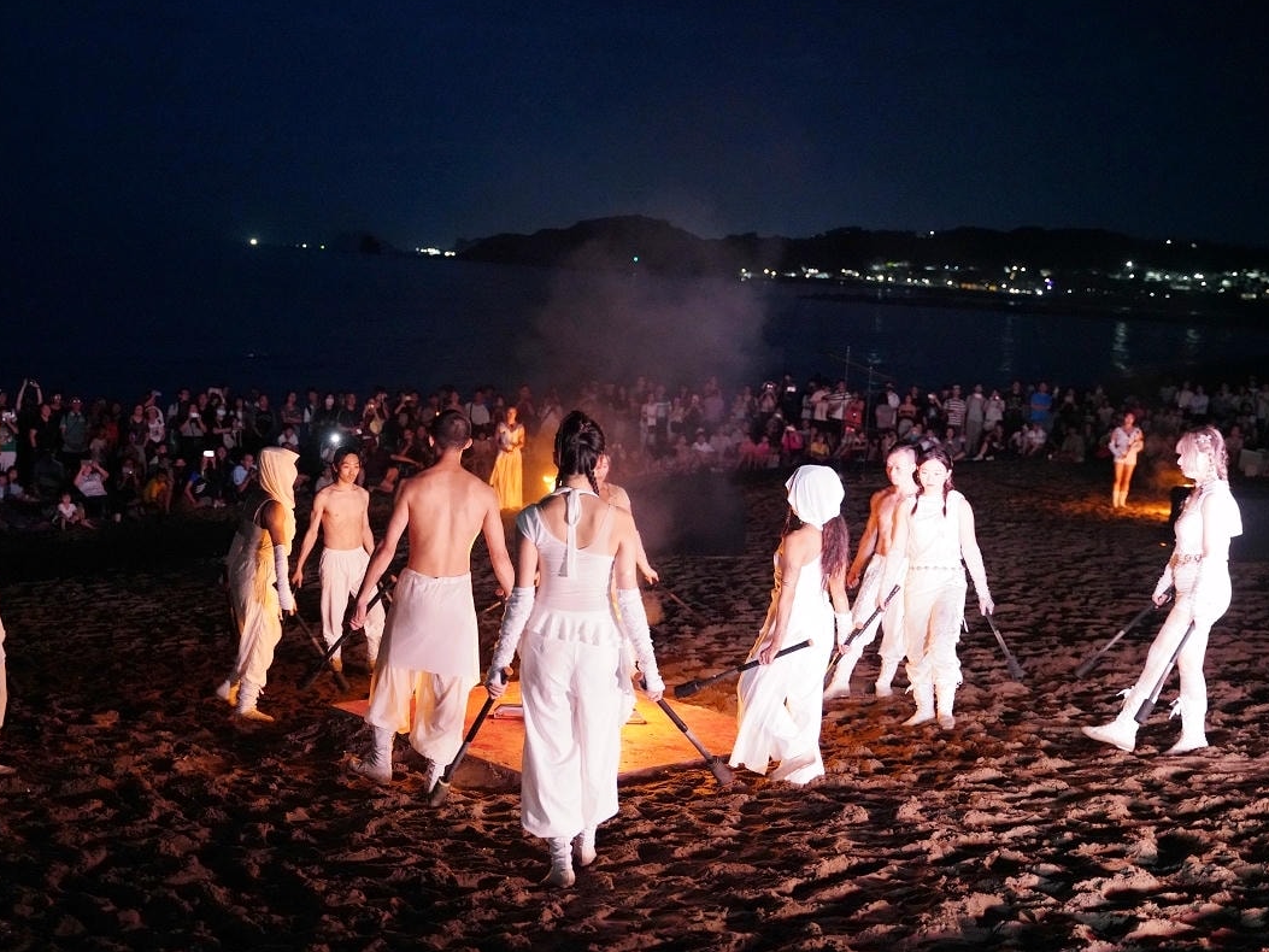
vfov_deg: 31.5
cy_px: 471
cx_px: 560
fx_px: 1687
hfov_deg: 41.2
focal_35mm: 46
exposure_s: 1/60
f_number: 2.8
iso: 12800
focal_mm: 42
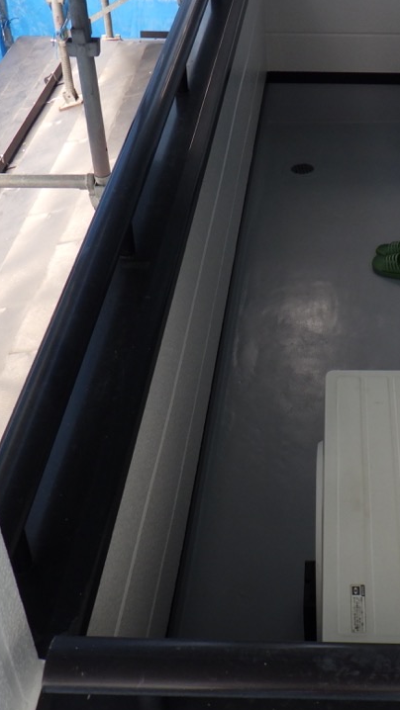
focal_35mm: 51
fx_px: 961
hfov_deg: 23.2
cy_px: 346
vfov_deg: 40.6
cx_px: 304
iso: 125
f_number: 3.5
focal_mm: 5
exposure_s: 1/60
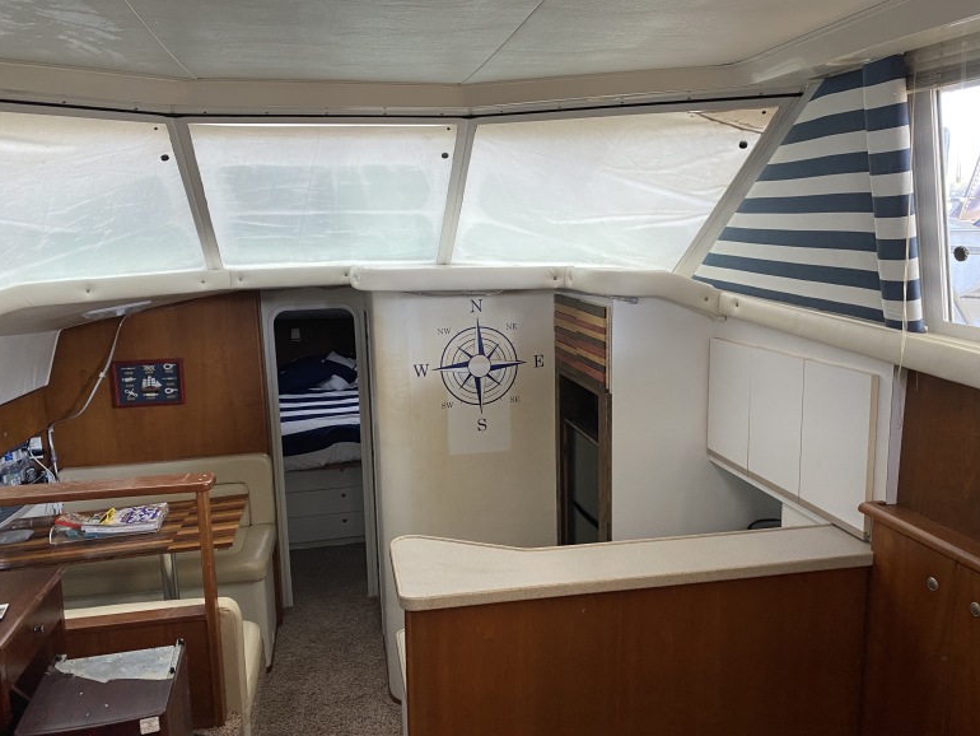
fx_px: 765
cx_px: 482
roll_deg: +2.5
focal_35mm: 27
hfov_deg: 65.3
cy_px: 373
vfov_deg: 51.4
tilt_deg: -7.6
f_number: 1.8
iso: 125
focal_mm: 4.25
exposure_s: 1/60
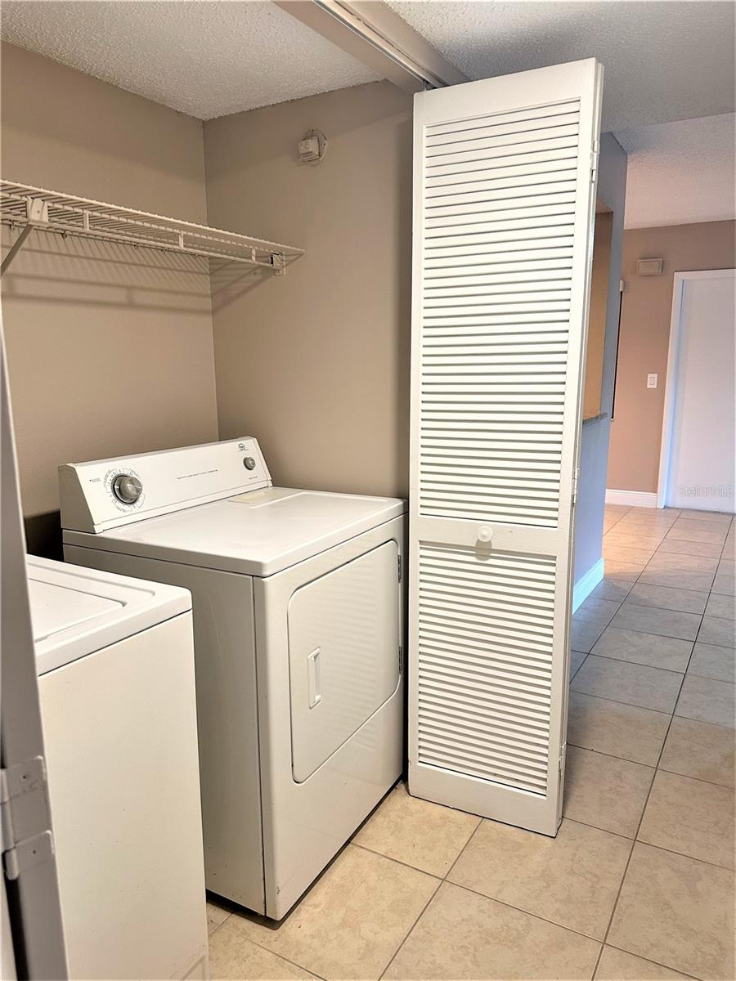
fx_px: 680
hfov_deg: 56.8
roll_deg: +0.7
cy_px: 490
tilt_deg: -11.0
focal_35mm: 24
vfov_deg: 71.6
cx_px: 368
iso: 160
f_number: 1.78
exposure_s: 1/60
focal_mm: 6.86
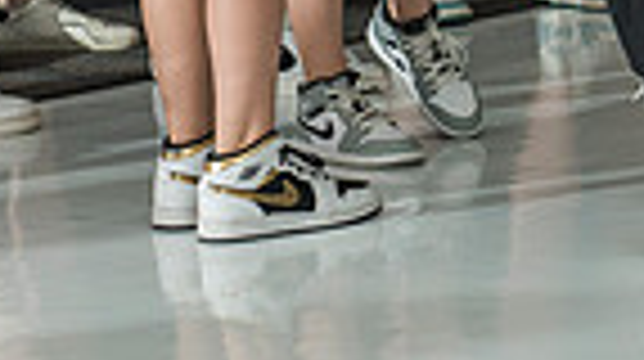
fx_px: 4212
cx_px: 554
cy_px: -380
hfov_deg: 8.7
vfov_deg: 4.8
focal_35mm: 247
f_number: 4
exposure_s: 1/100
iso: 1000
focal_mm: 58
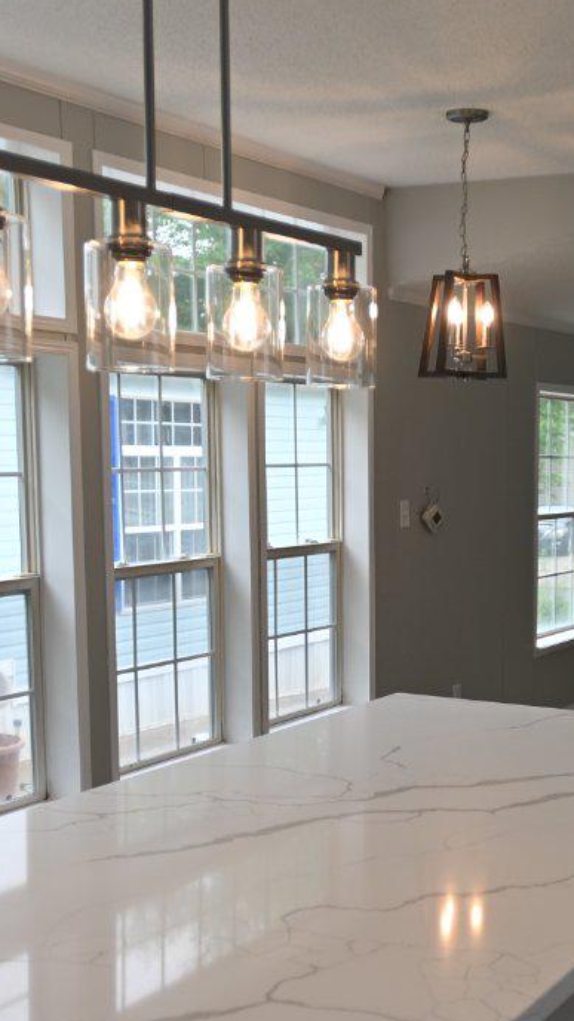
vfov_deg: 38.9
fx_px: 1434
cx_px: 449
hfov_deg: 22.4
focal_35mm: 53
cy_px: 642
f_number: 2.8
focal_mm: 17
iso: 100
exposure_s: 1/160
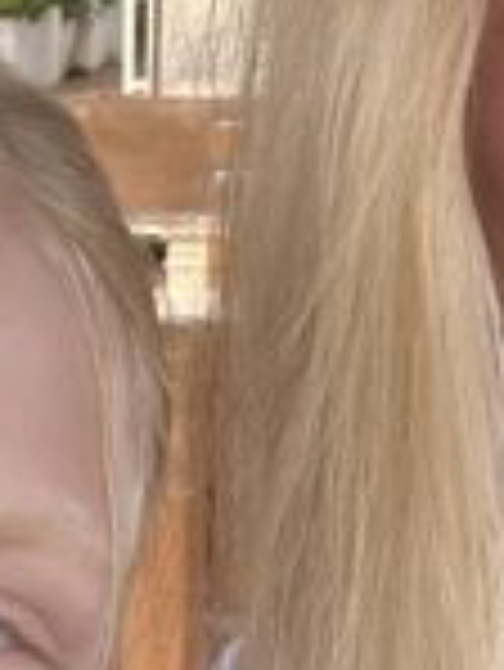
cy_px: 764
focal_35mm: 121
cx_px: -189
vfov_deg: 15.8
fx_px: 2346
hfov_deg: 11.9
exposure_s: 1/121
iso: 32
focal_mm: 2.69
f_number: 1.9
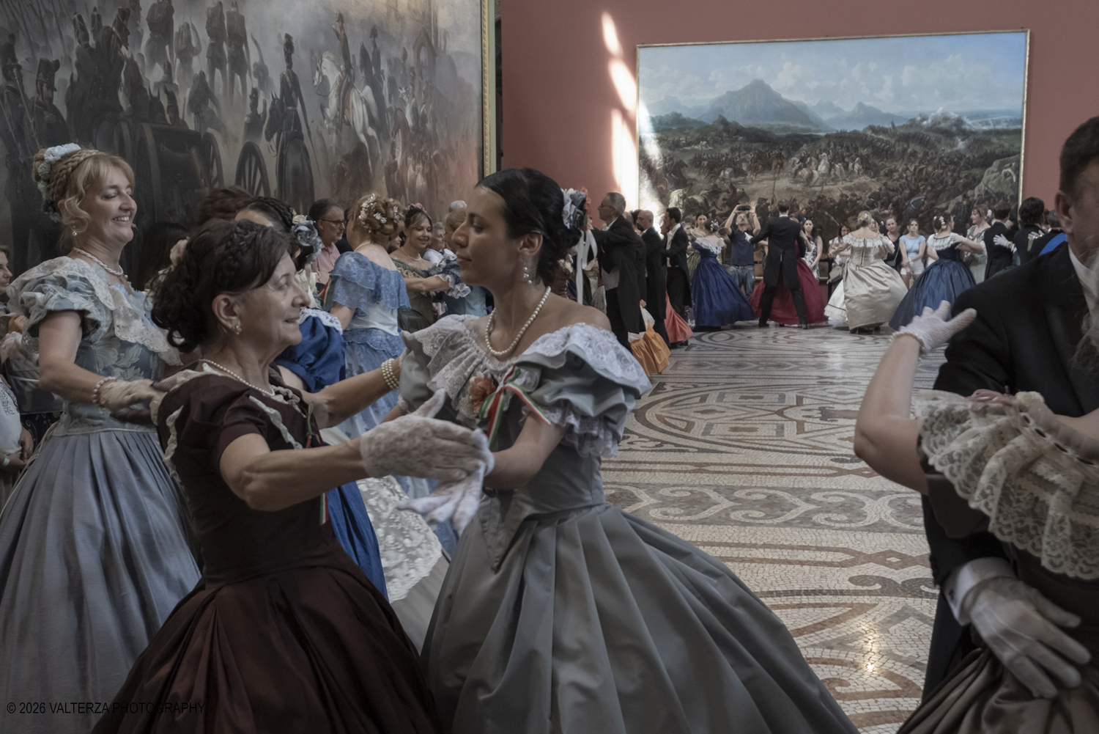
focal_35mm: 36
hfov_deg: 53.1
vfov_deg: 36.9
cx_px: 550
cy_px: 367
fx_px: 1099
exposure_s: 1/125
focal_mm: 24
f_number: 4
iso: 3200
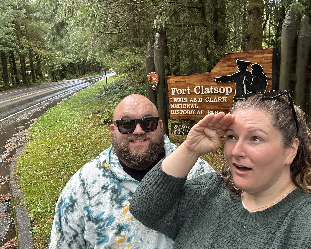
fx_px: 221
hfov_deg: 70.3
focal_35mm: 24
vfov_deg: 58.8
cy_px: 124
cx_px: 158
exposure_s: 1/72
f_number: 1.9
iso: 80
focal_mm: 2.69
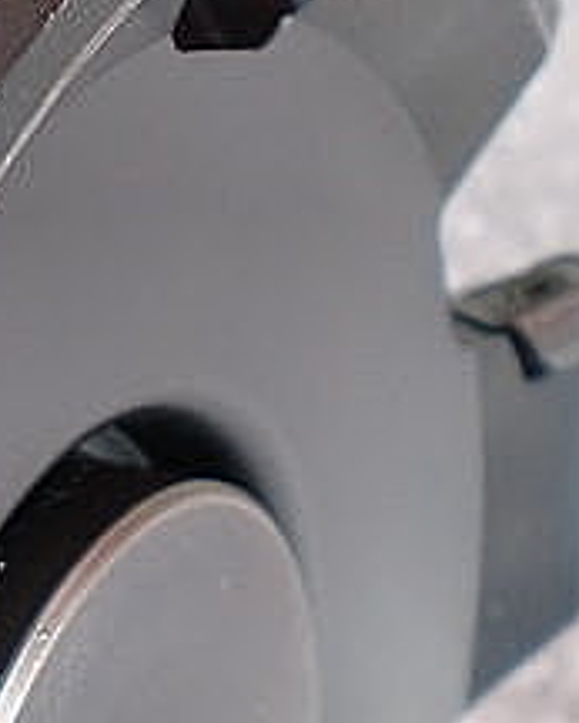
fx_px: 2162
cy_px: 509
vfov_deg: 18.9
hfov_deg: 14.7
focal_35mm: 101
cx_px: -154
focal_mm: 6.3
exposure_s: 1/60
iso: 160
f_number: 3.1
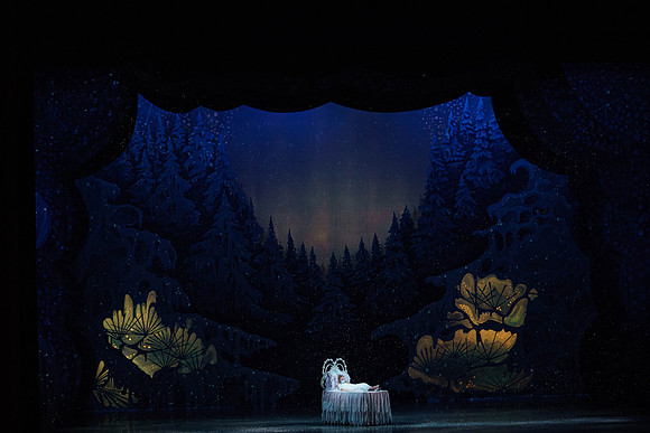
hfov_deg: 23.9
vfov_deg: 16.1
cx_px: 325
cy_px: 216
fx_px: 1535
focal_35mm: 85
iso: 5000
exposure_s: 1/320
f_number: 4
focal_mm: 85
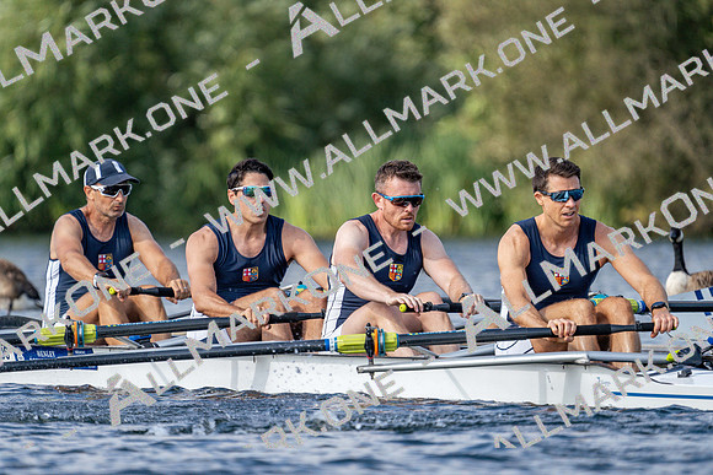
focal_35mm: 600
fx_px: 11886
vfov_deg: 2.3
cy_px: 238
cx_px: 356
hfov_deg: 3.4
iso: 500
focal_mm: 600
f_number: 6.3
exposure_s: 1/1600
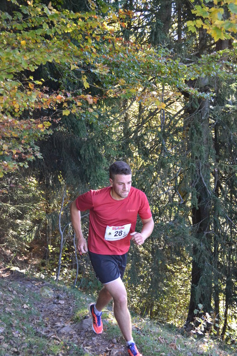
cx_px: 118
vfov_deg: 38.9
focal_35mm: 51
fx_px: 503
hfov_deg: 26.5
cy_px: 178
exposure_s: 1/400
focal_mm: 34
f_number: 5
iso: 3200
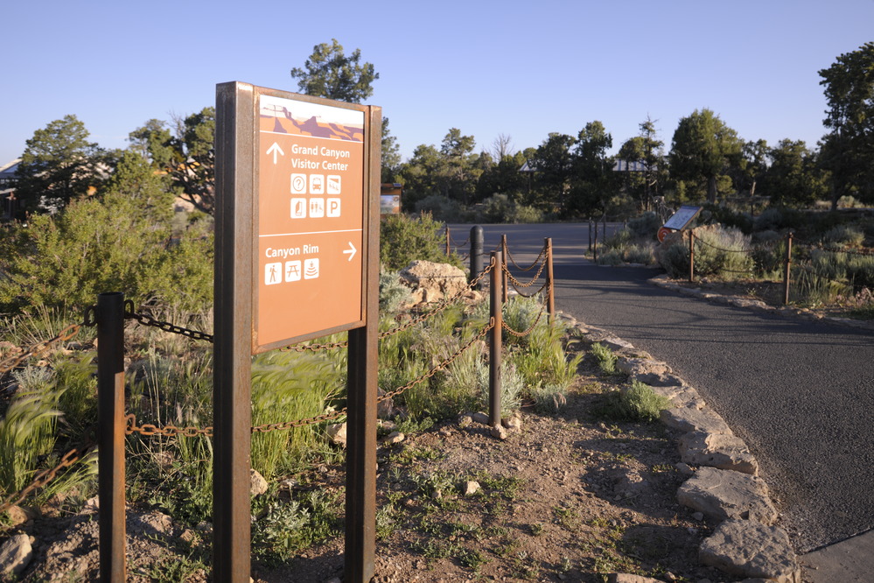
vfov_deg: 53.1
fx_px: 583
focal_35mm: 24
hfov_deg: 73.7
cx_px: 437
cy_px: 292
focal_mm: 24
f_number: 4
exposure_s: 1/500
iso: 100
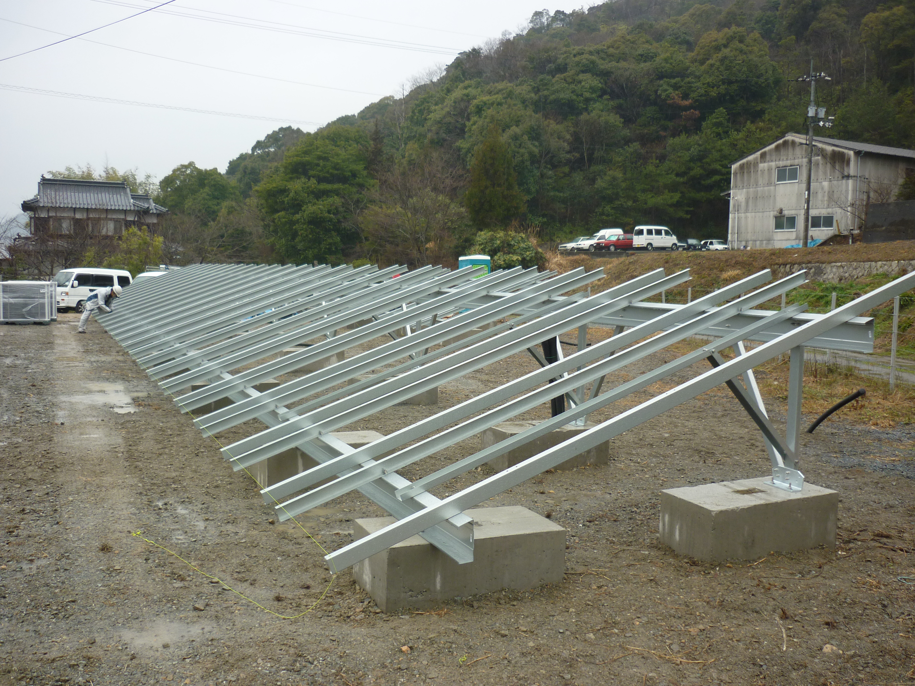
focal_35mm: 33
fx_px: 872
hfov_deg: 55.4
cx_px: 458
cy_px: 343
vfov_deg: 42.9
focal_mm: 5.5
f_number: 2.8
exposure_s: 1/100
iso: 80
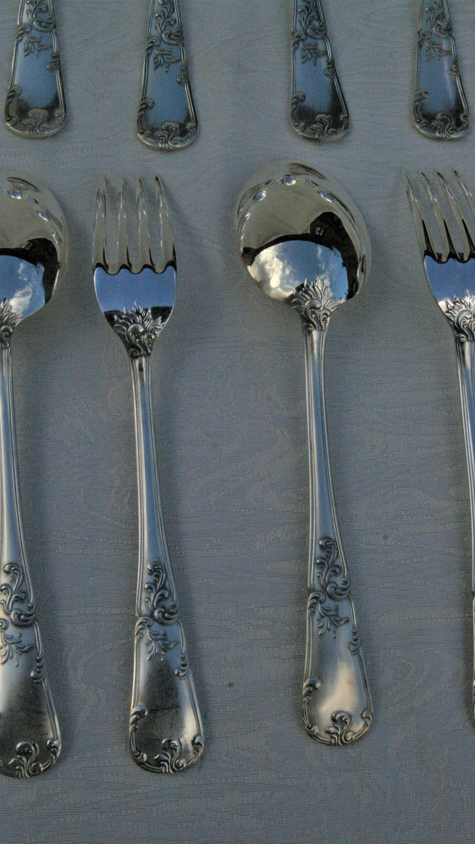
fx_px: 918
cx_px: 277
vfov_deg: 49.4
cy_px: 422
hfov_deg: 29.0
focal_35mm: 41
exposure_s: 1/1000
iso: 1600
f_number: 13
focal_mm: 26
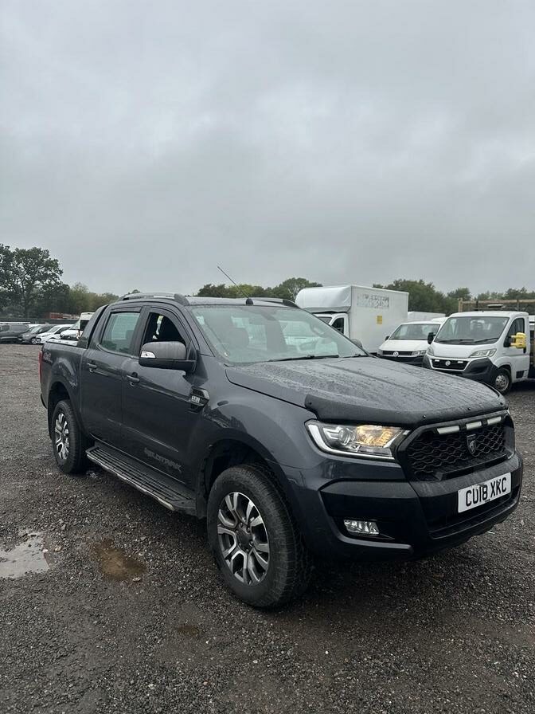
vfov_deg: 71.6
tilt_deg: -3.1
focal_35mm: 24
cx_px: 268
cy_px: 357
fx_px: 495
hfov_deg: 56.8
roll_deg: +0.1
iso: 80
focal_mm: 6.86
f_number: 1.78
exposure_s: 1/1453
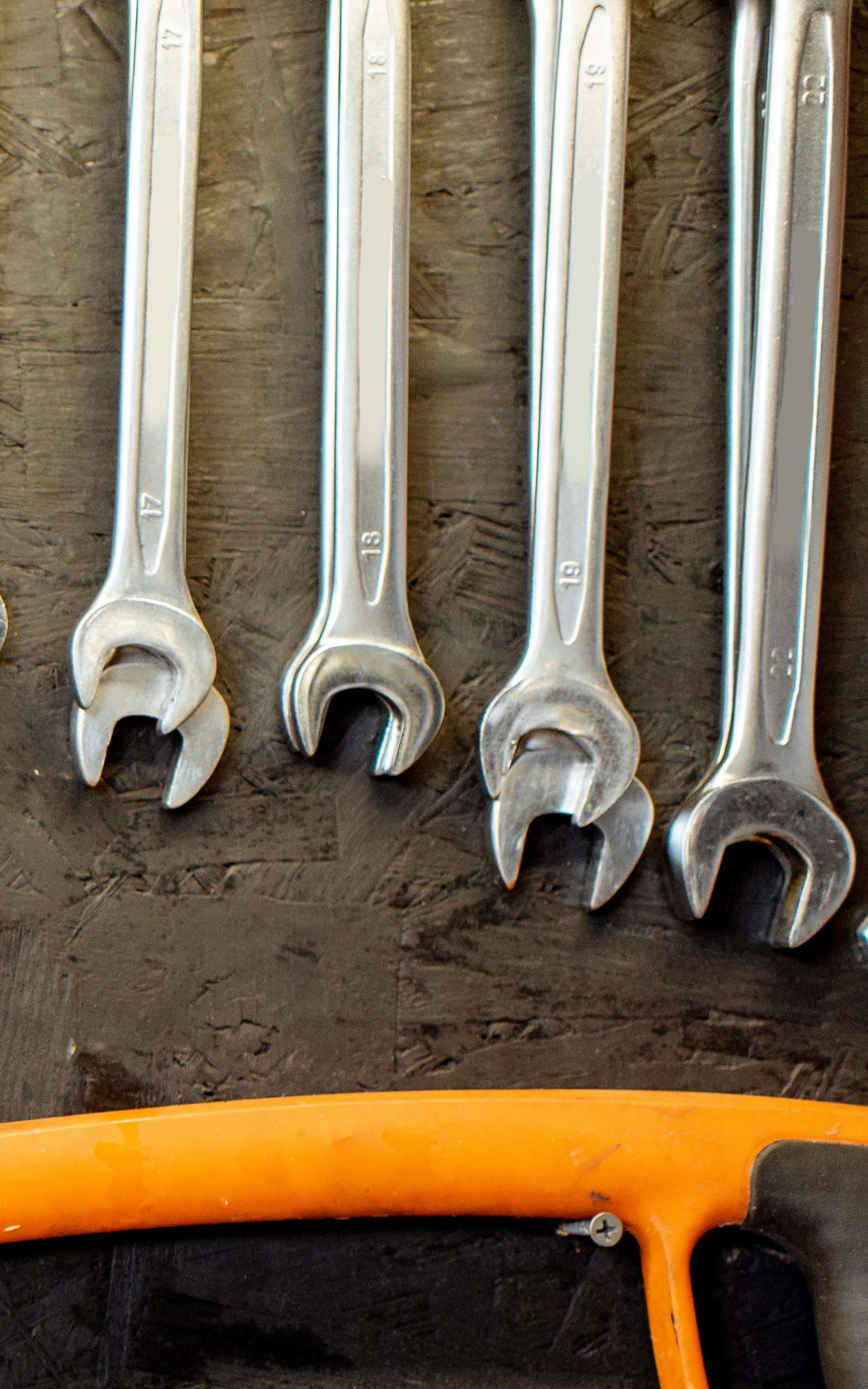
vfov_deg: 19.8
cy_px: 1110
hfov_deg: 11.3
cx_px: -919
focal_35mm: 104
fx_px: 3937
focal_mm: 35
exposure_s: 1/200
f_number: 2.2
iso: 500
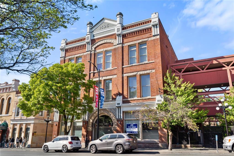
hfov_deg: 65.5
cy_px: 78
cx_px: 117
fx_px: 182
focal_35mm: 28
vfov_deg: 46.4
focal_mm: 28
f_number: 6.3
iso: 250
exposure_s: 1/160
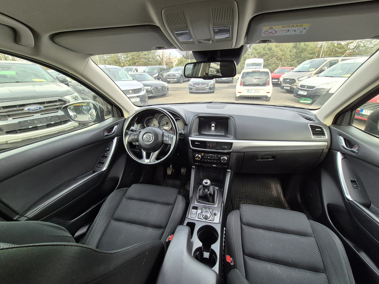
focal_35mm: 13
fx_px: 142
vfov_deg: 89.9
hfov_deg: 106.2
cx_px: 190
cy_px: 142
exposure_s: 1/195
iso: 64
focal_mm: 2.2
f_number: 2.2
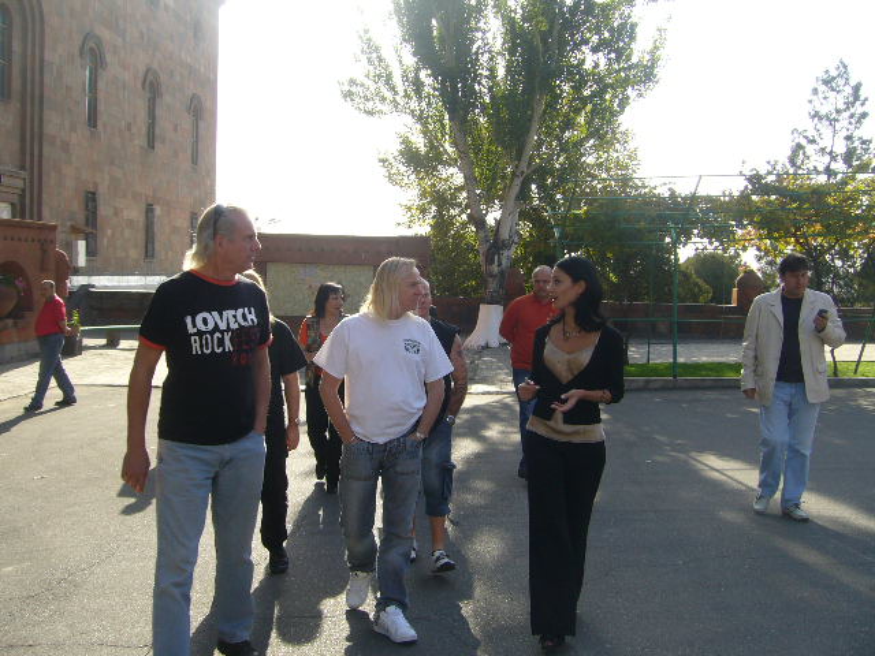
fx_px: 885
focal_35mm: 35
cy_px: 328
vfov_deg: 40.7
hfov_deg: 52.6
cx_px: 438
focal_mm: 5.8
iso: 80
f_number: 5.6
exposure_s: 1/125
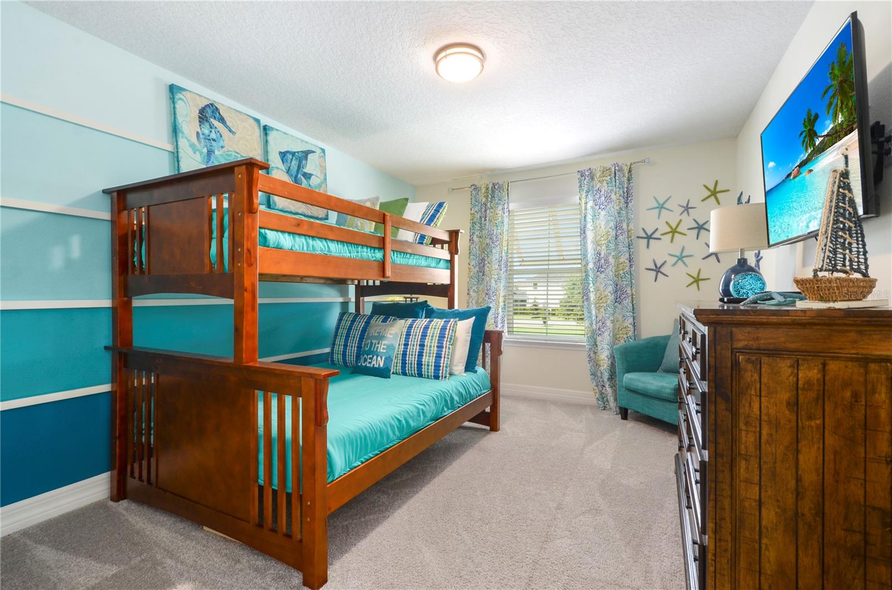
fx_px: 371
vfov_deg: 77.0
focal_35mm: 15
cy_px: 295
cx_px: 446
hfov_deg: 100.5
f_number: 8
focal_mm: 10
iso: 200
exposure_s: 1/10
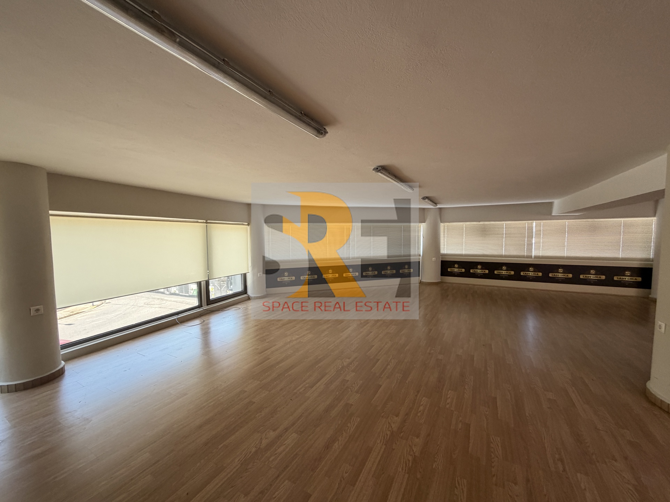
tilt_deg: -3.7
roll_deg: +0.3
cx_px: 335
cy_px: 251
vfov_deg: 85.7
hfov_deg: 102.1
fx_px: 271
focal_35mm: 14
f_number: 2.2
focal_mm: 2.22
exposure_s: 1/121
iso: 200
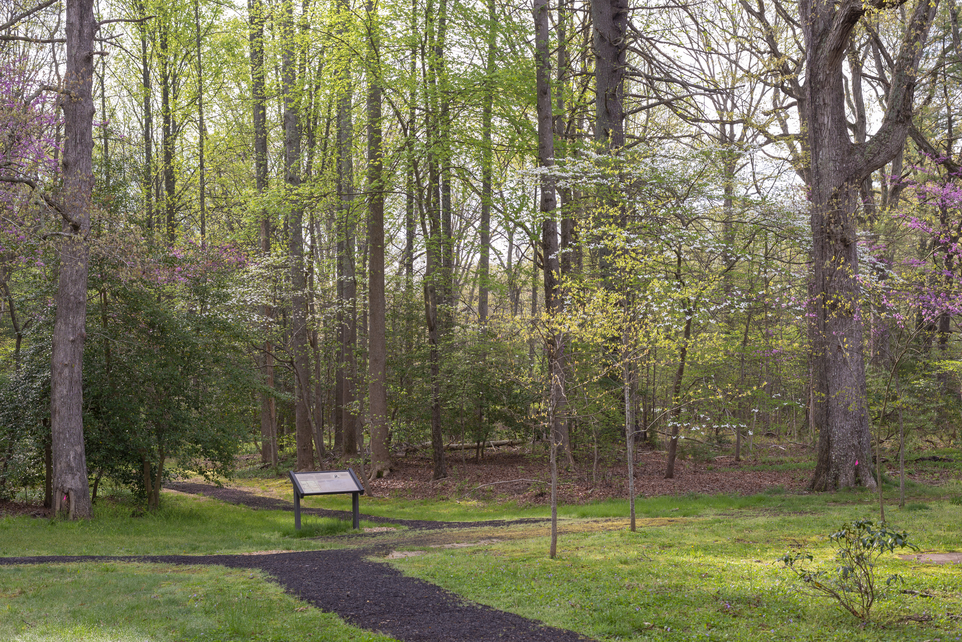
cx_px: 481
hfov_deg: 39.6
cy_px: 321
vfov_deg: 27.0
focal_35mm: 50
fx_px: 1337
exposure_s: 1/100
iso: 250
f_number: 7.1
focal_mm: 50
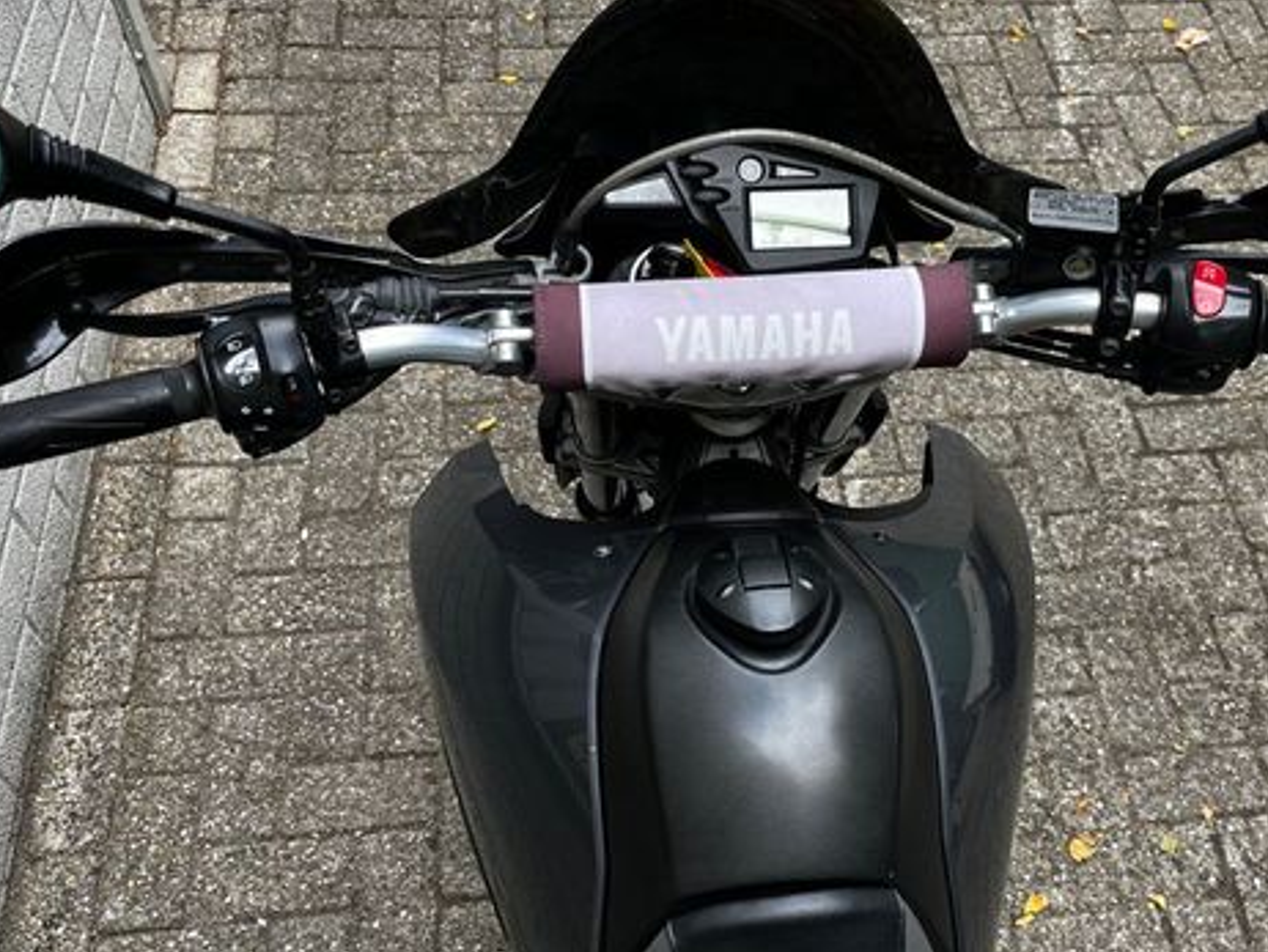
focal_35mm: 36
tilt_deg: -54.5
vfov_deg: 39.7
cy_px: 480
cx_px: 768
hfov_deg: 51.0
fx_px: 1319
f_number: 1.6
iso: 50
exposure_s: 1/297
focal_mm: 5.1
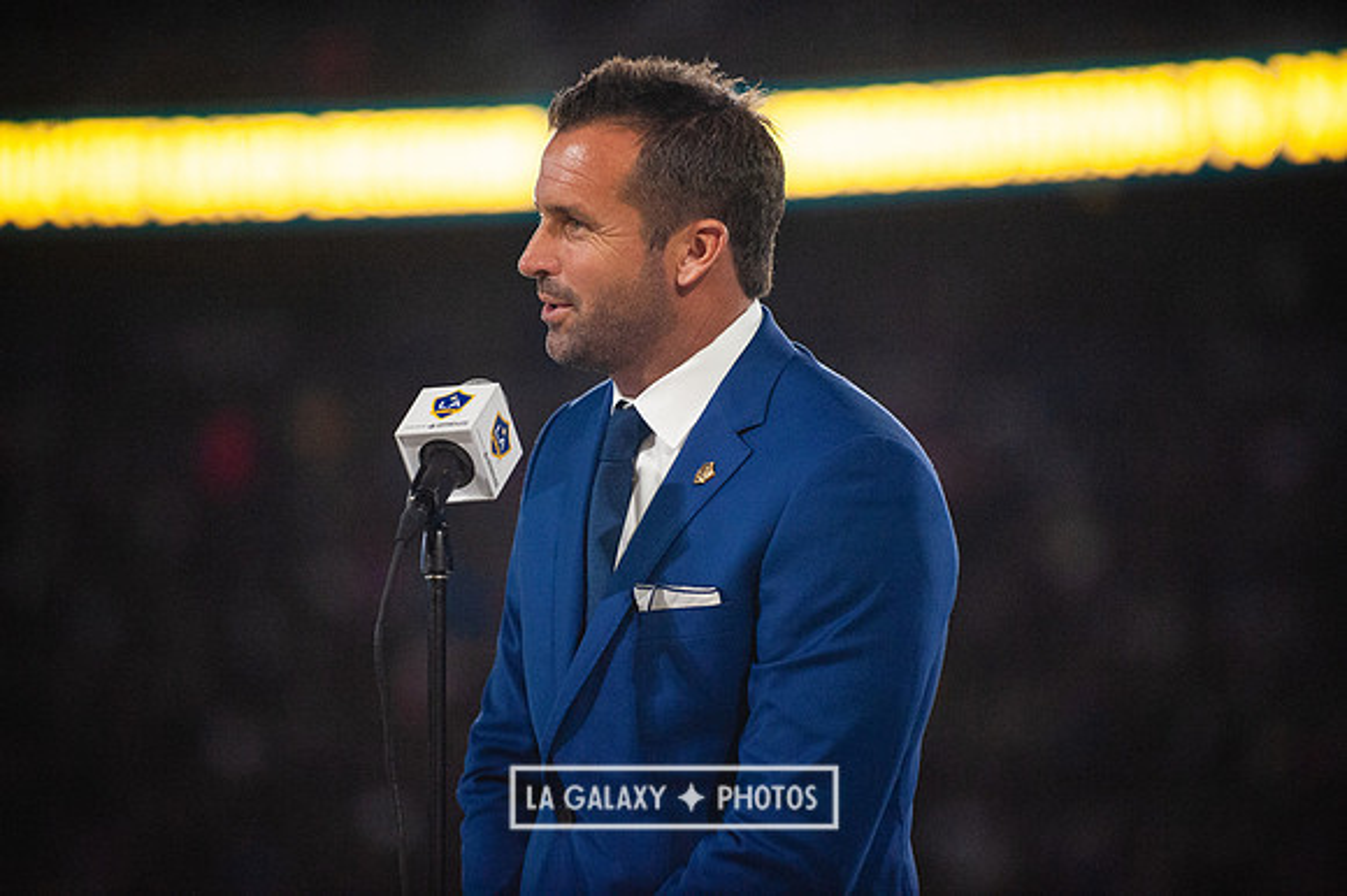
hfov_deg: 10.3
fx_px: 7479
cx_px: 674
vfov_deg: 6.9
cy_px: 448
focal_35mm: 200
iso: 3200
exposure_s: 1/2000
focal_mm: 200
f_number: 2.8
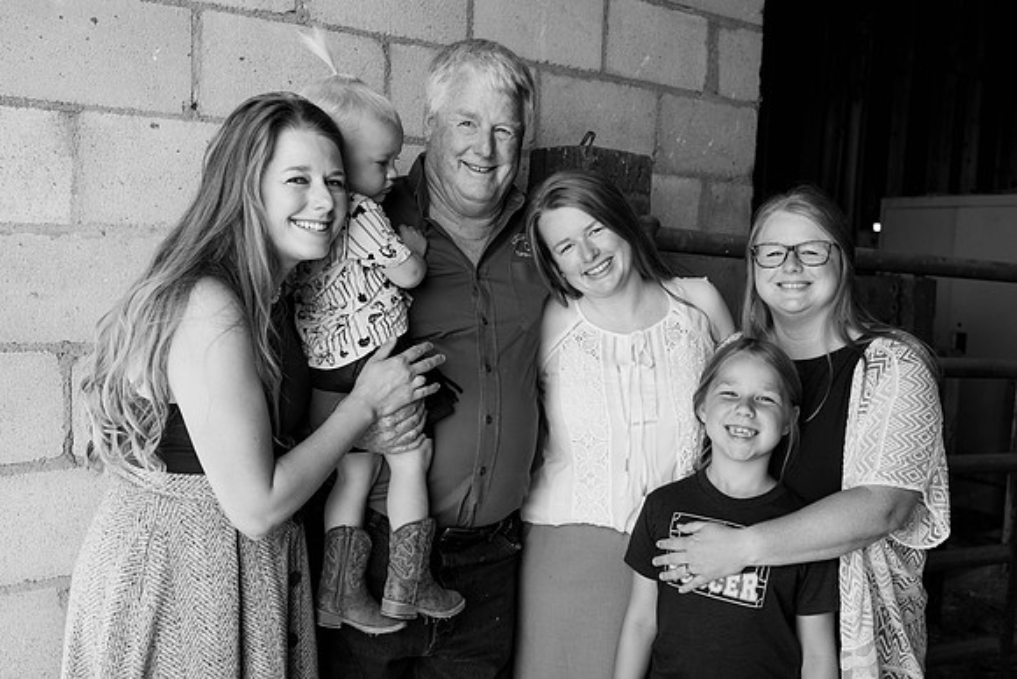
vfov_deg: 37.9
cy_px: 340
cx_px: 508
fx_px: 989
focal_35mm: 35
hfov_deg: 54.4
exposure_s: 1/200
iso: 250
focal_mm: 35
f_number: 4.5
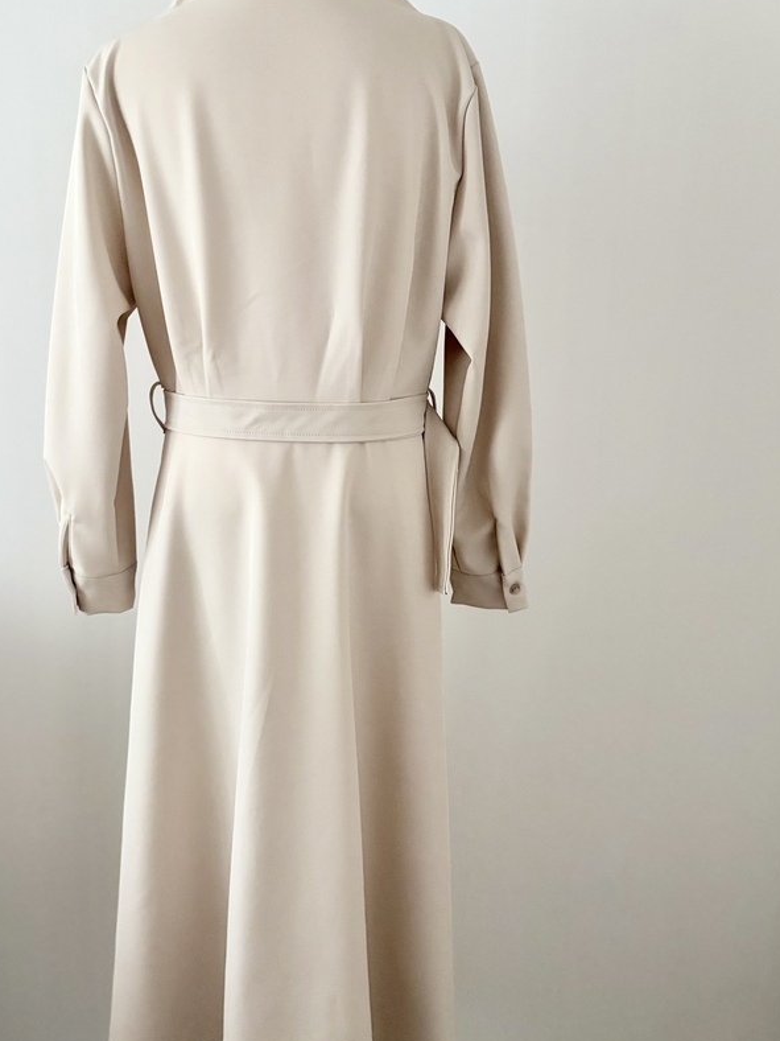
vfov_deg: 55.4
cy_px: 515
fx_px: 991
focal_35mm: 33
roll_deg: +0.6
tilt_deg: -14.1
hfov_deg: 42.6
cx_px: 297
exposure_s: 1/40
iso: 500
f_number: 1.6
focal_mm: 5.96
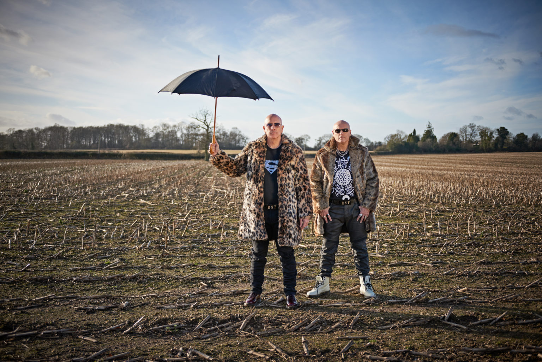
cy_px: 181
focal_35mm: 42
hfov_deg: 46.4
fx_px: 632
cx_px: 271
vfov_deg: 31.9
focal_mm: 42
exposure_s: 1/3200
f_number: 2.8
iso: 400
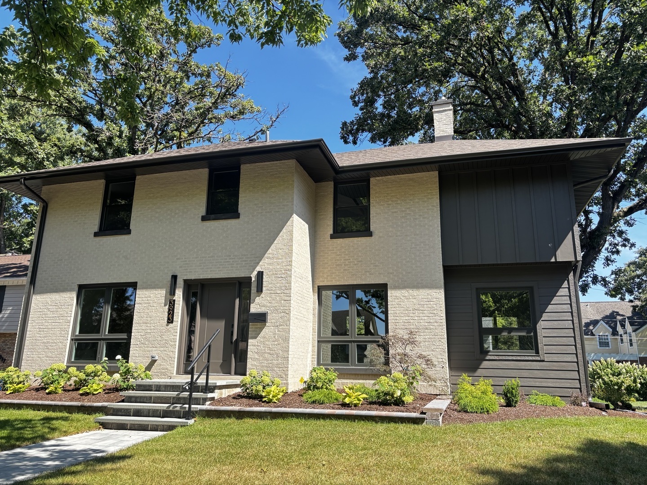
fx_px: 486
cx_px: 324
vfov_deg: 53.1
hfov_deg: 67.3
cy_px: 242
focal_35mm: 26
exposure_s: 1/460
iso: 50
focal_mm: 5.96
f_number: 1.6
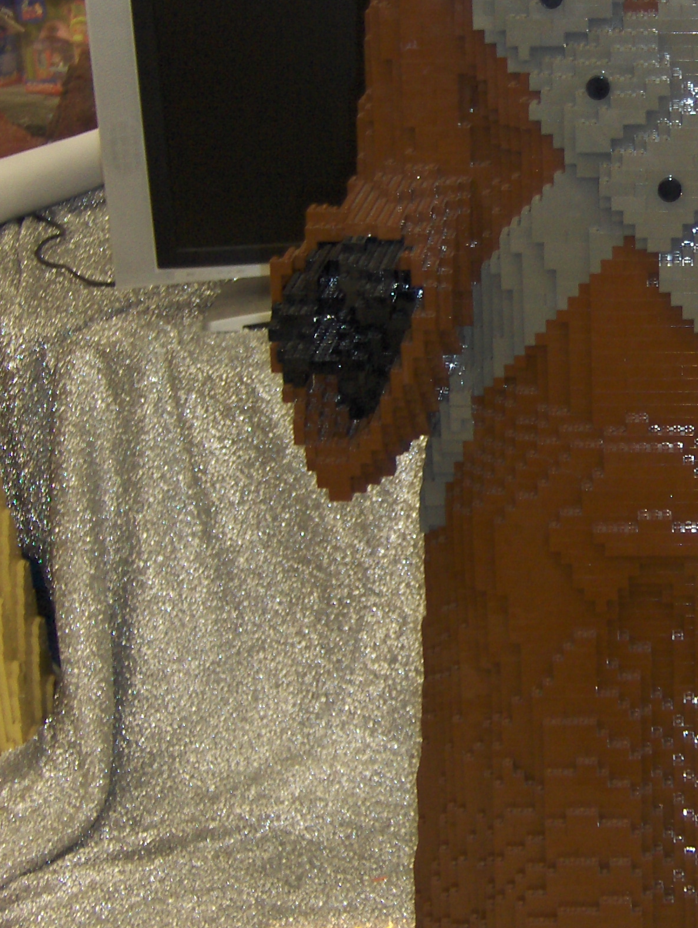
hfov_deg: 19.6
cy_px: 351
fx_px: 1958
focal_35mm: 73
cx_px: 692
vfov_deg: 26.6
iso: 100
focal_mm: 7.5
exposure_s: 1/60
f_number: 2.8
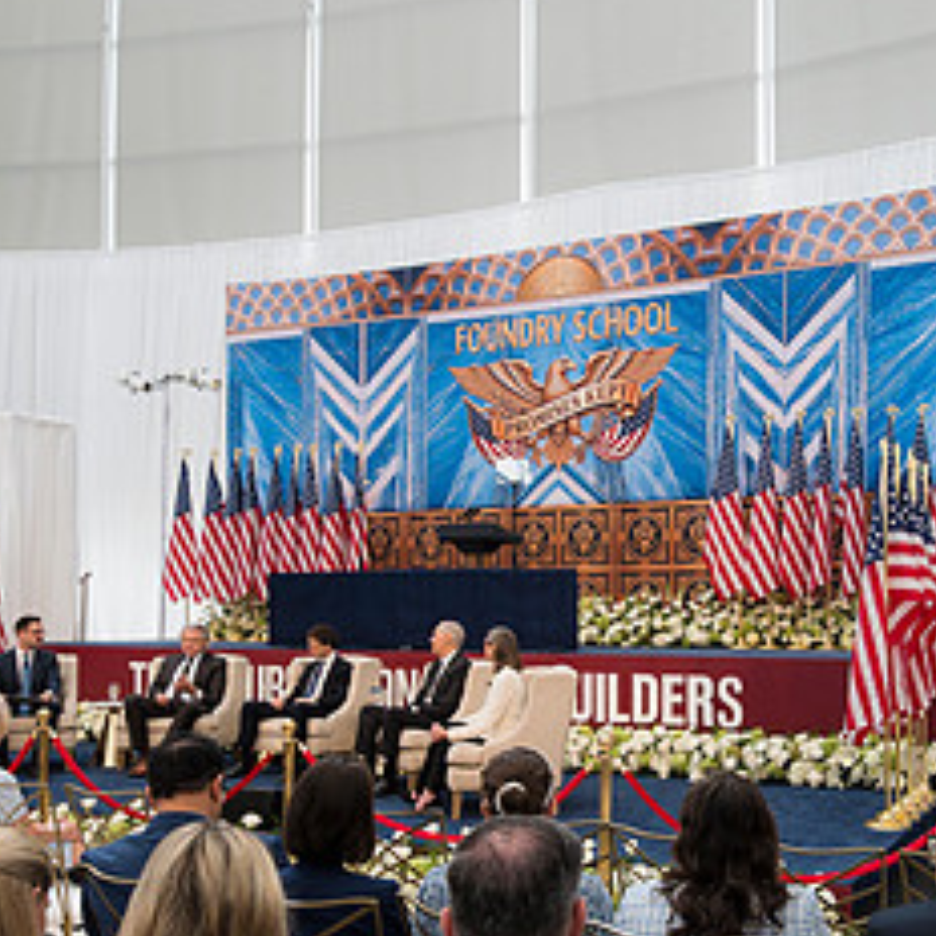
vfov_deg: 47.7
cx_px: 750
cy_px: 621
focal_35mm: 34
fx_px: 1040
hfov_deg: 45.9
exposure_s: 1/160
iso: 200
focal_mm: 16
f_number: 4
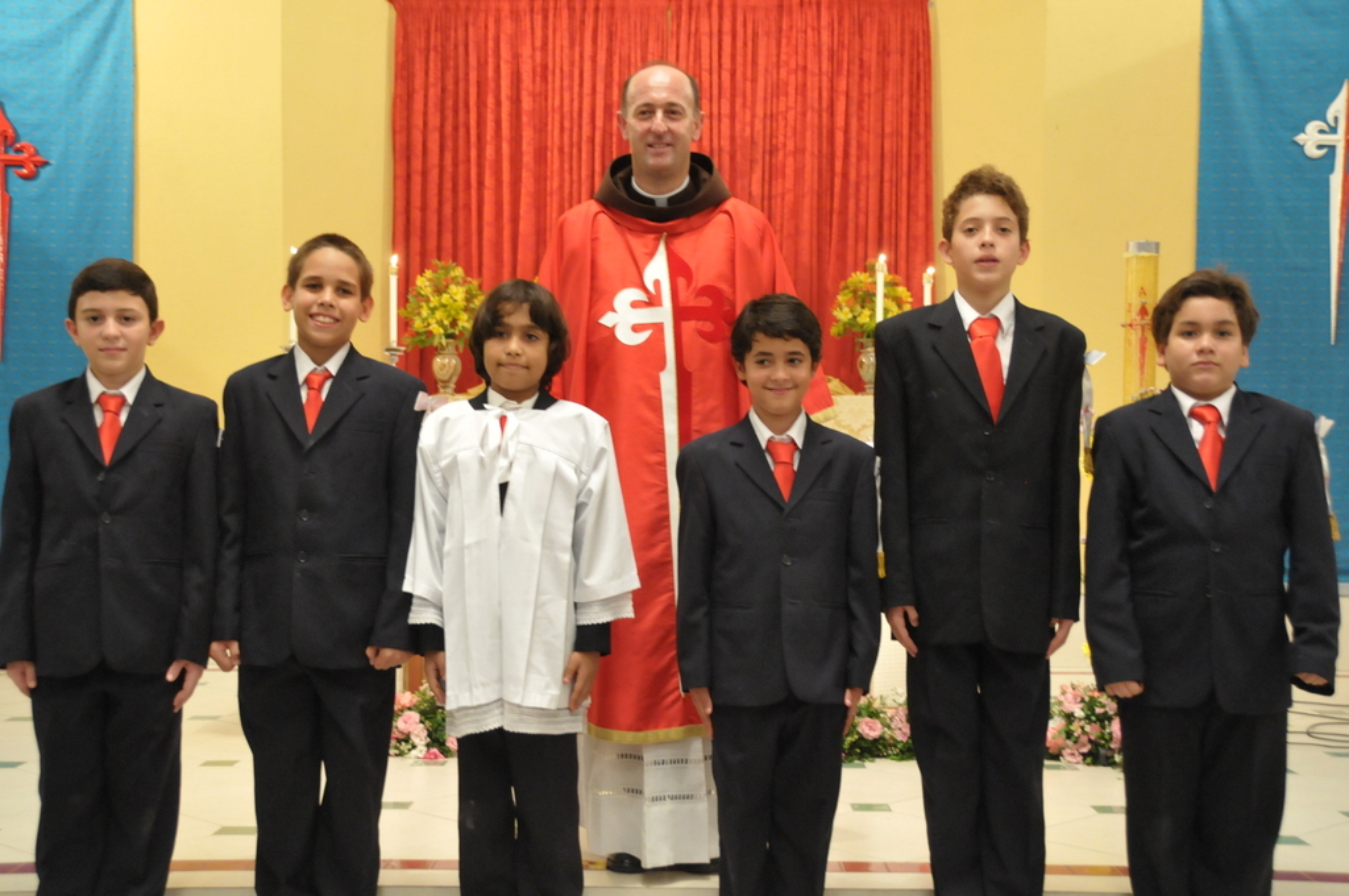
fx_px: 1628
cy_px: 448
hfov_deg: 45.0
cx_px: 674
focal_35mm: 44
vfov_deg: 30.8
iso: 2000
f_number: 4
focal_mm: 29
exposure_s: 1/20
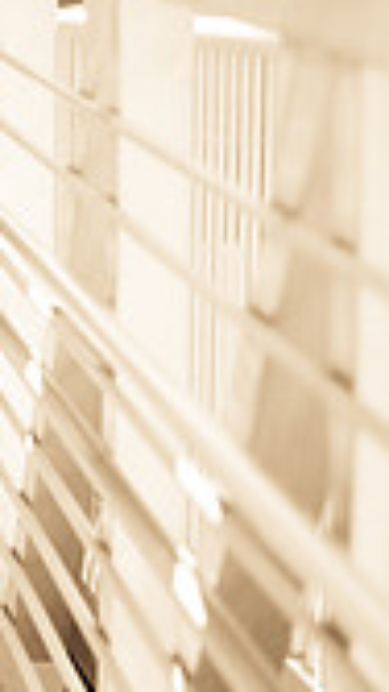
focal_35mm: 182
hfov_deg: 6.3
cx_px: -588
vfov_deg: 11.7
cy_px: 10
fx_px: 3336
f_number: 1.4
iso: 200
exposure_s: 1/6400
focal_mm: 50
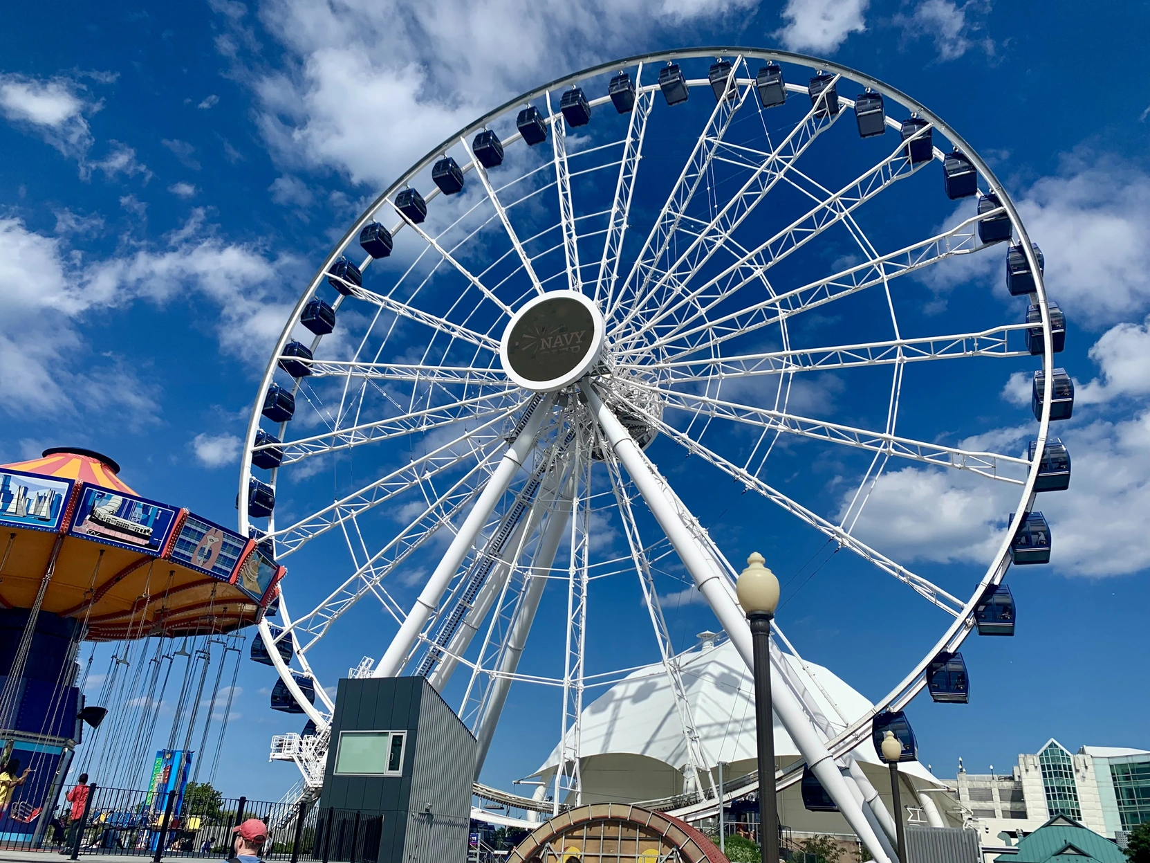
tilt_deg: +27.6
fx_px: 864
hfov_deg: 67.3
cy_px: 432
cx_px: 575
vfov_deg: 53.1
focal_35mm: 26
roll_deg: -3.1
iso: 25
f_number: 1.8
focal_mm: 4.25
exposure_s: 1/4902
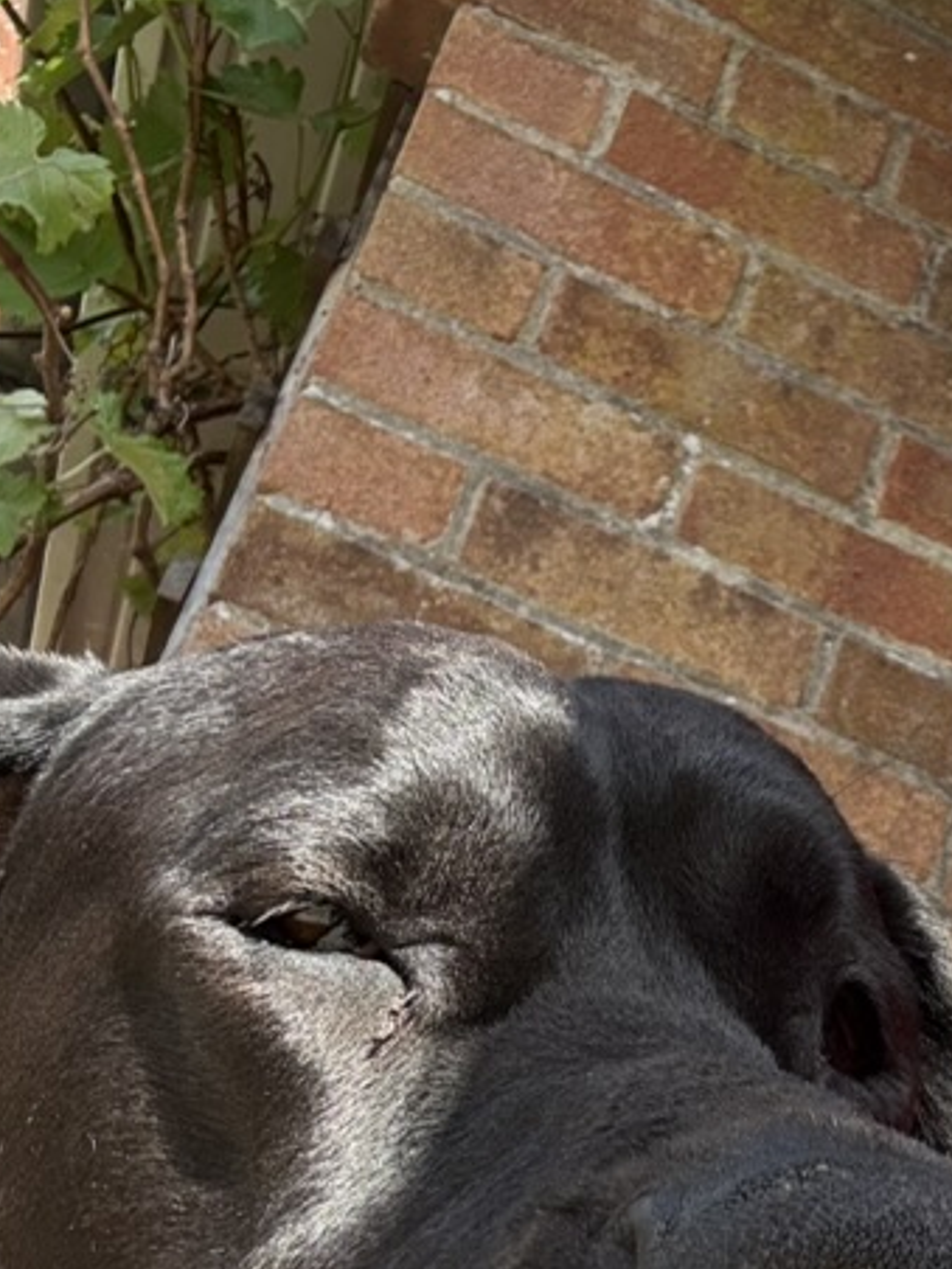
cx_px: 854
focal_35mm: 68
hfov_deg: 21.2
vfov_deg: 28.3
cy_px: 893
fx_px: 2493
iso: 25
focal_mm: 2.69
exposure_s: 1/659
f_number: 1.9
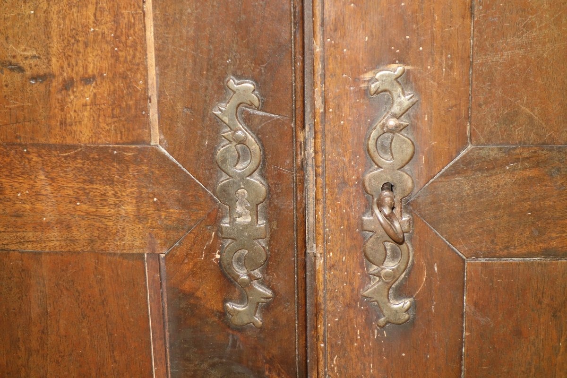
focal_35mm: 100
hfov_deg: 20.4
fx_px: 1575
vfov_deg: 13.7
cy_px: 189
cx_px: 284
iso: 640
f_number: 4.9
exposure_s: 1/30
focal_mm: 37.1
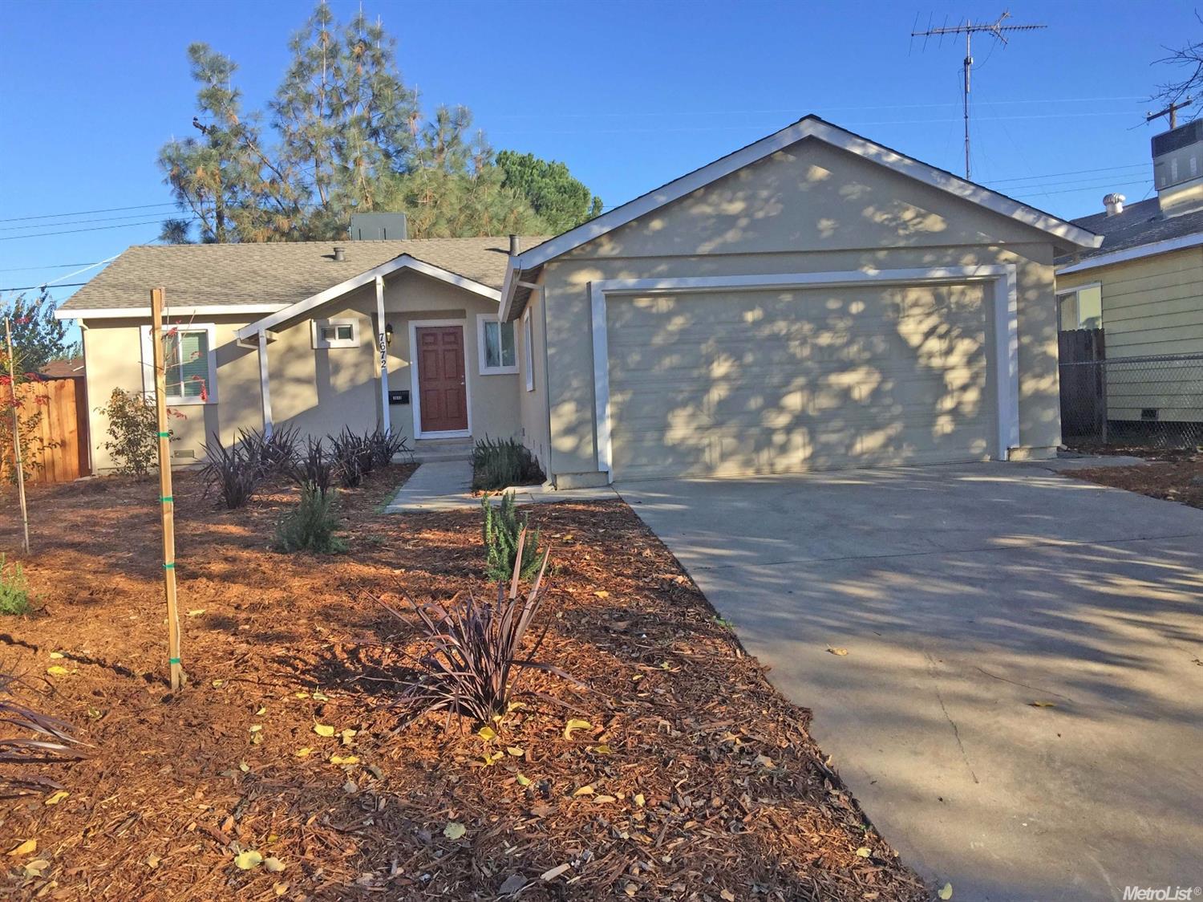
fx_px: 1008
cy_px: 451
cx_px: 602
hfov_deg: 61.7
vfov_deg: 48.2
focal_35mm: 29
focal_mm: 4.15
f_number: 2.2
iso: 32
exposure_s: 1/920
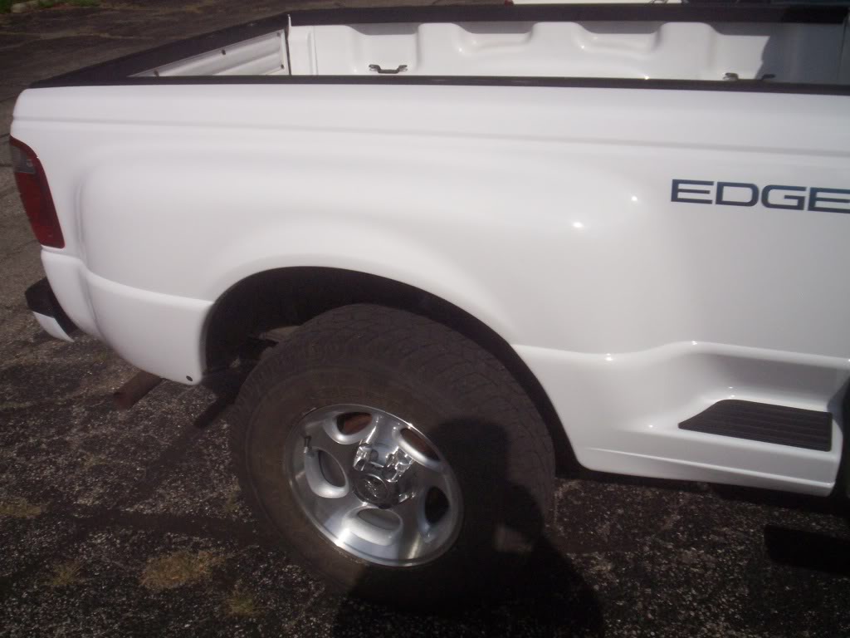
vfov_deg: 39.7
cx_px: 425
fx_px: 884
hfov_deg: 51.4
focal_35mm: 36
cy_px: 319
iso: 100
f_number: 4.5
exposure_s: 1/2000
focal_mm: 5.9
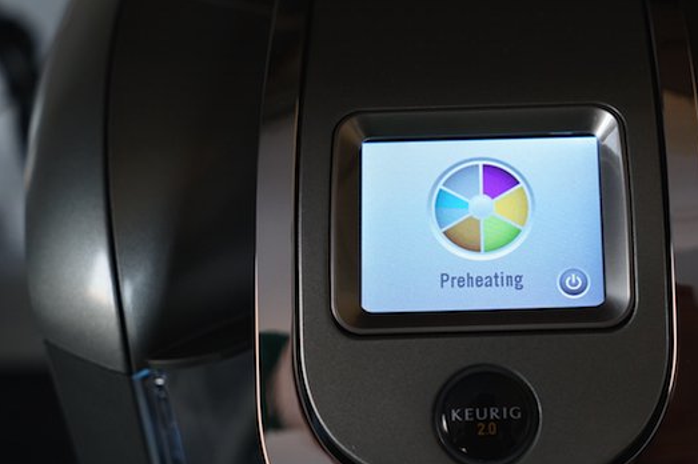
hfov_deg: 27.5
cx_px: 479
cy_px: 232
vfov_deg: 18.6
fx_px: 1414
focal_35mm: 73
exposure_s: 1/60
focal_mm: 53
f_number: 4
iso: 1250
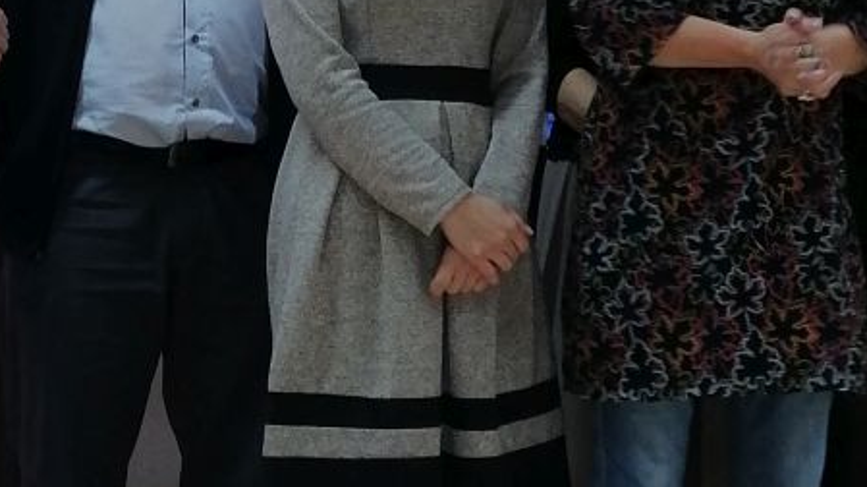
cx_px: 608
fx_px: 2321
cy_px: -54
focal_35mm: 101
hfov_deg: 21.0
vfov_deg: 11.8
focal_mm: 3.95
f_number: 1.8
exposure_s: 1/33.3
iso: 100
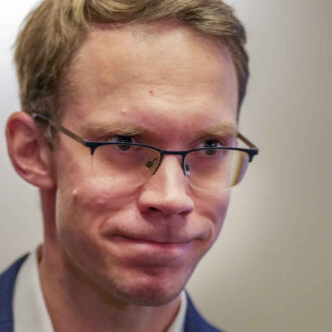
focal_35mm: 229
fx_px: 2485
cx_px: 25
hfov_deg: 7.6
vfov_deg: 7.6
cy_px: 163
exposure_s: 1/250
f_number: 2.8
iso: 4000
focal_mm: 125
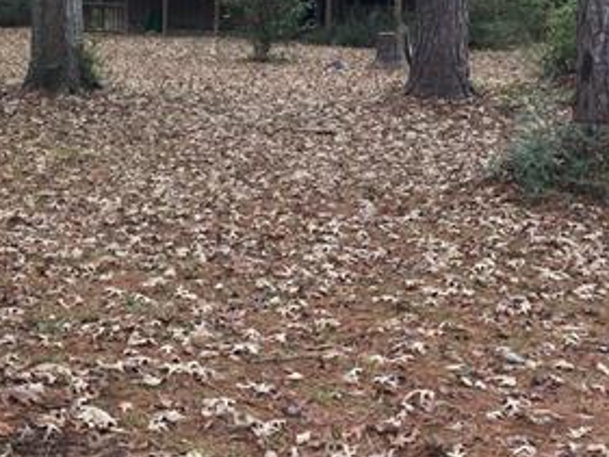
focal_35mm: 66
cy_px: 113
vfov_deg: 22.1
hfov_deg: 29.3
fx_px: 1162
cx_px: 230
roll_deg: -2.0
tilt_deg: -6.1
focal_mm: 4.15
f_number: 2.2
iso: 40
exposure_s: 1/120
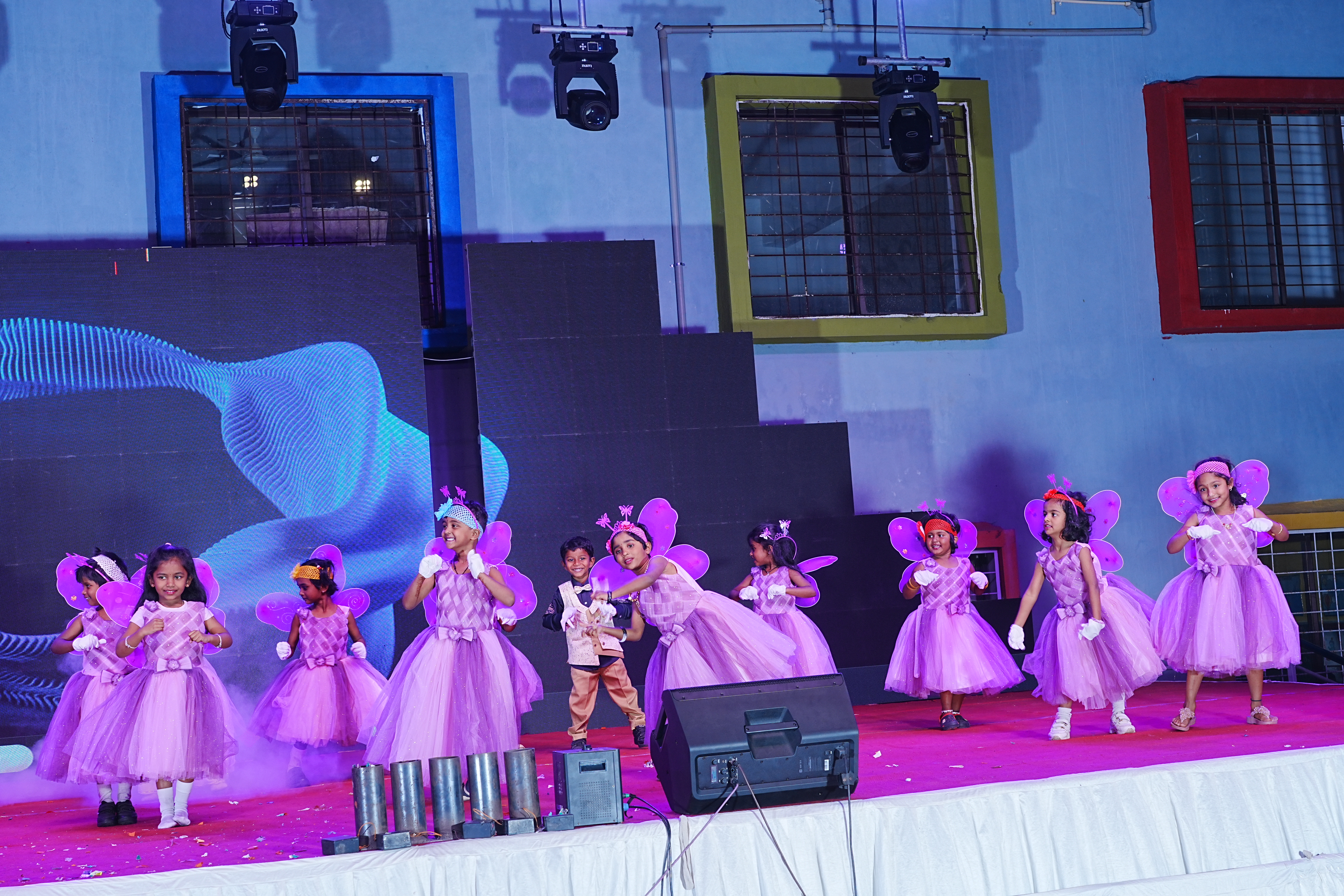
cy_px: 448
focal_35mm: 57
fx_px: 2128
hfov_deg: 35.1
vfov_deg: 23.8
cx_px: 672
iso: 400
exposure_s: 1/160
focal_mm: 57
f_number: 7.1
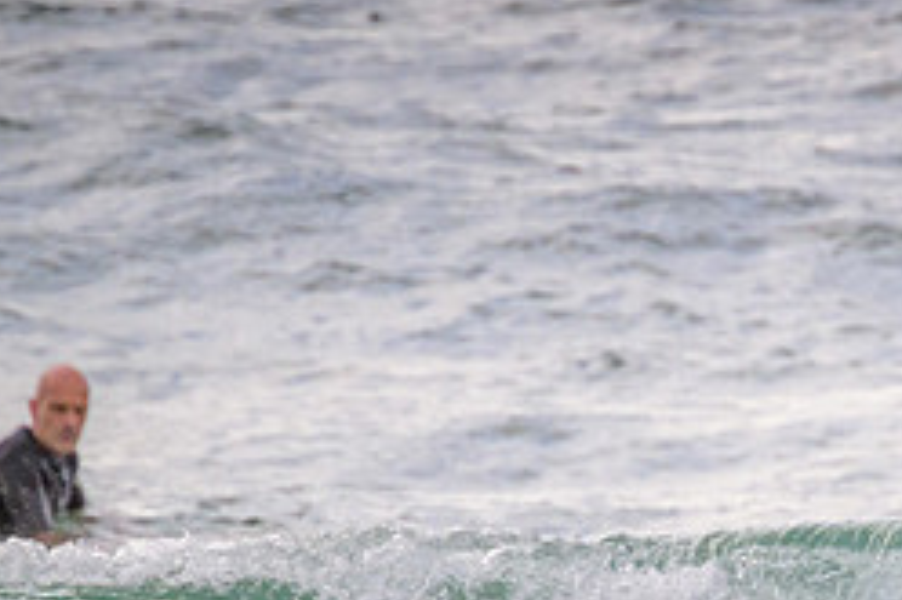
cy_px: 657
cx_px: 969
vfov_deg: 0.7
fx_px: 49575
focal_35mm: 1980
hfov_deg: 1.0
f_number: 11
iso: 1250
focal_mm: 800
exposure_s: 1/2000
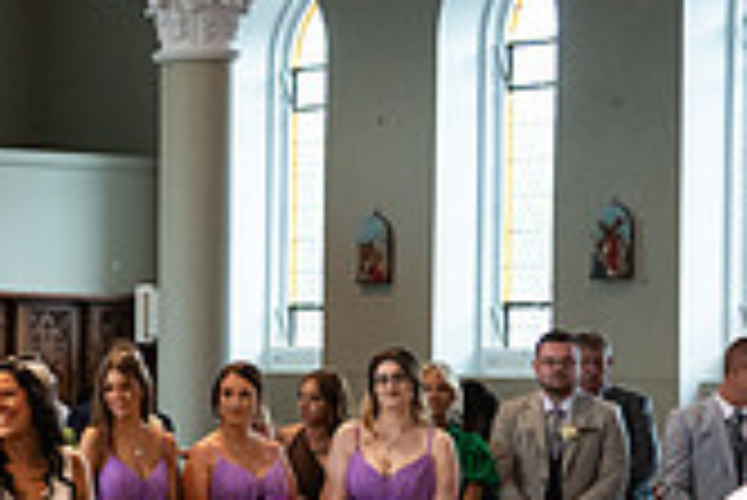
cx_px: -454
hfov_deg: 14.2
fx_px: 2762
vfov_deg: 10.3
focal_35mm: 133
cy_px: 318
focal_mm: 38
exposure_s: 1/160
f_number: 3.5
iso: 800
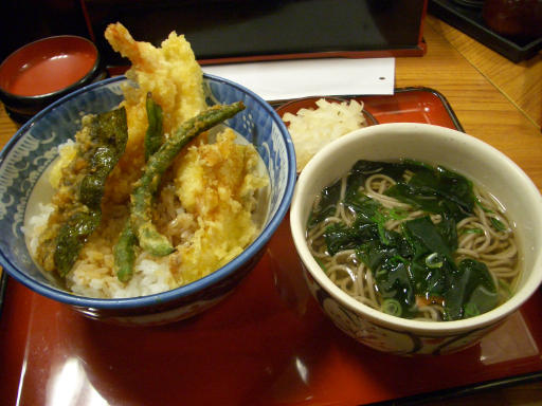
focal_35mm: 35
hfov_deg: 52.6
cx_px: 271
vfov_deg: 40.7
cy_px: 203
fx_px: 548
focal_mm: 5.8
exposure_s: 1/40
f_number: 2.6
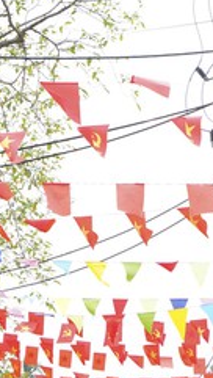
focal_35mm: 183
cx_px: 88
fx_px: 1833
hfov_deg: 6.6
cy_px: 245
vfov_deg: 11.7
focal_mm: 57
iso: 160
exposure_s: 1/400
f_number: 4
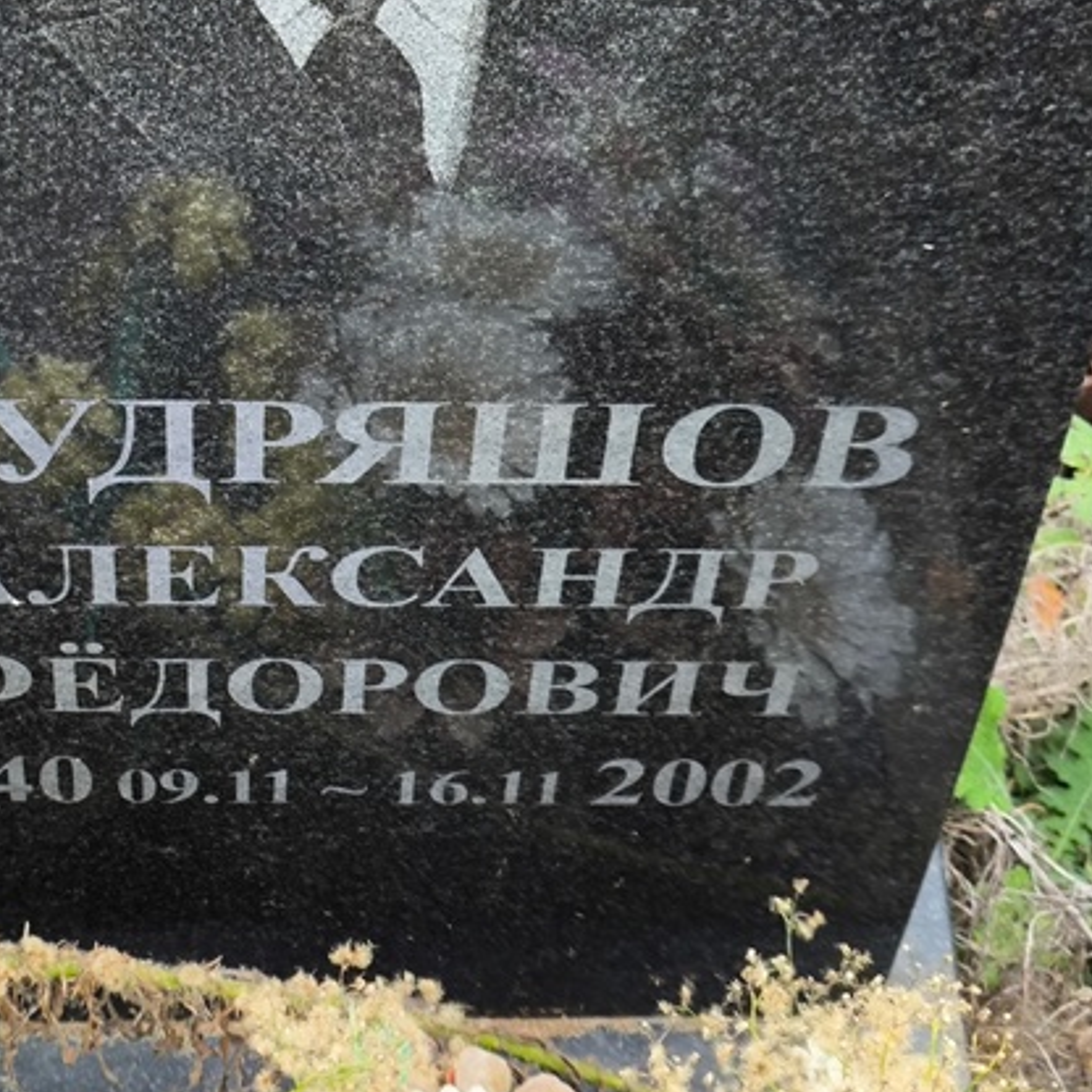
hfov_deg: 20.2
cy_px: 541
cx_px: 269
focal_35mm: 85
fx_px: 3034
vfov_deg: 20.4
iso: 50
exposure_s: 1/120
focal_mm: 4.71
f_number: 1.7
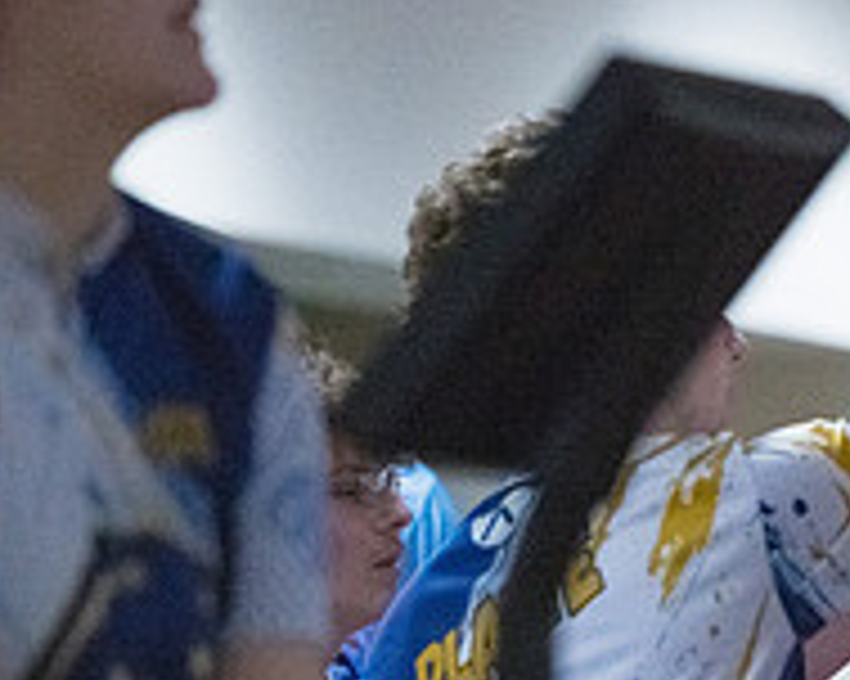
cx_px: 1300
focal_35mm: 490
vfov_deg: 3.2
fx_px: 12320
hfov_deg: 3.9
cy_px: 363
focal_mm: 170
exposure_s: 1/1000
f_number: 4
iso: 10000
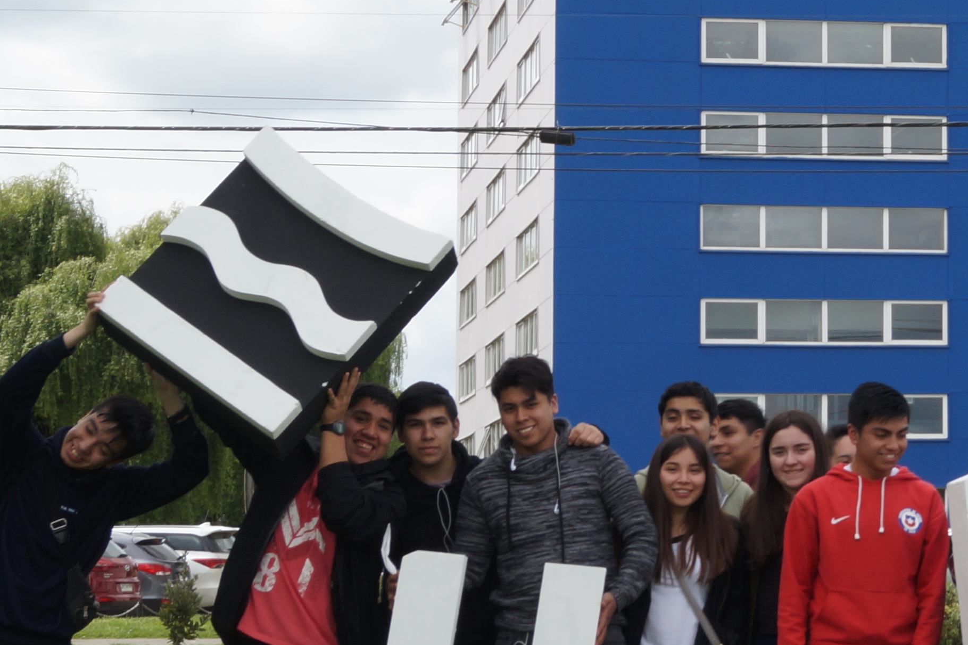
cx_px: 1230
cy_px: 257
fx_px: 3628
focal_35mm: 135
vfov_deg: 10.1
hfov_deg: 14.6
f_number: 11
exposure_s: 1/100
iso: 100
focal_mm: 30
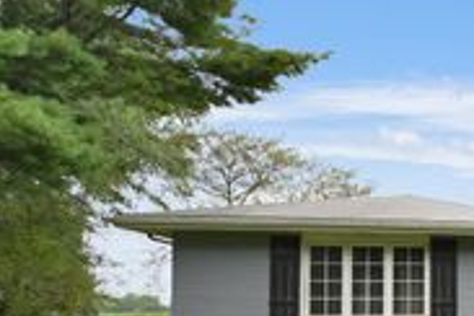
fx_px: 540
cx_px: 645
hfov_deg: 32.5
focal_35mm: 41
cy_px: 284
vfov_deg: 31.2
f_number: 3.5
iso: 200
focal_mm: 10
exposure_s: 1/500
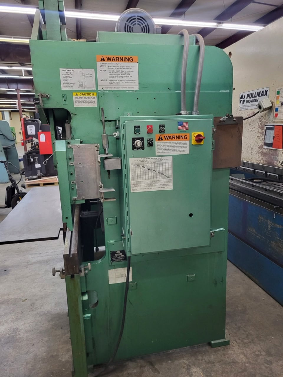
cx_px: 142
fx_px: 283
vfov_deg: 67.3
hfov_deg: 53.1
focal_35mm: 26
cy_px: 188
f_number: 1.8
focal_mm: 5.4
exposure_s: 1/120
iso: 320
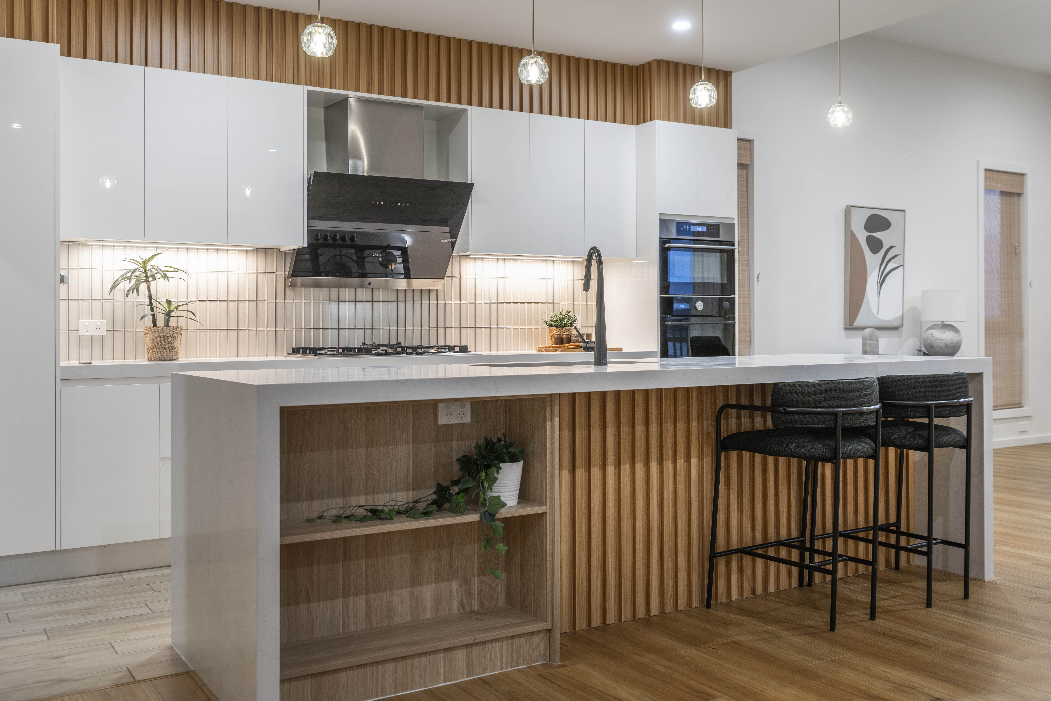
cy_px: 350
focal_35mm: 34
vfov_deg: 38.9
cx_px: 526
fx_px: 993
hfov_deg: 55.8
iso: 125
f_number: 5.6
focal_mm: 34
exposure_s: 1/4
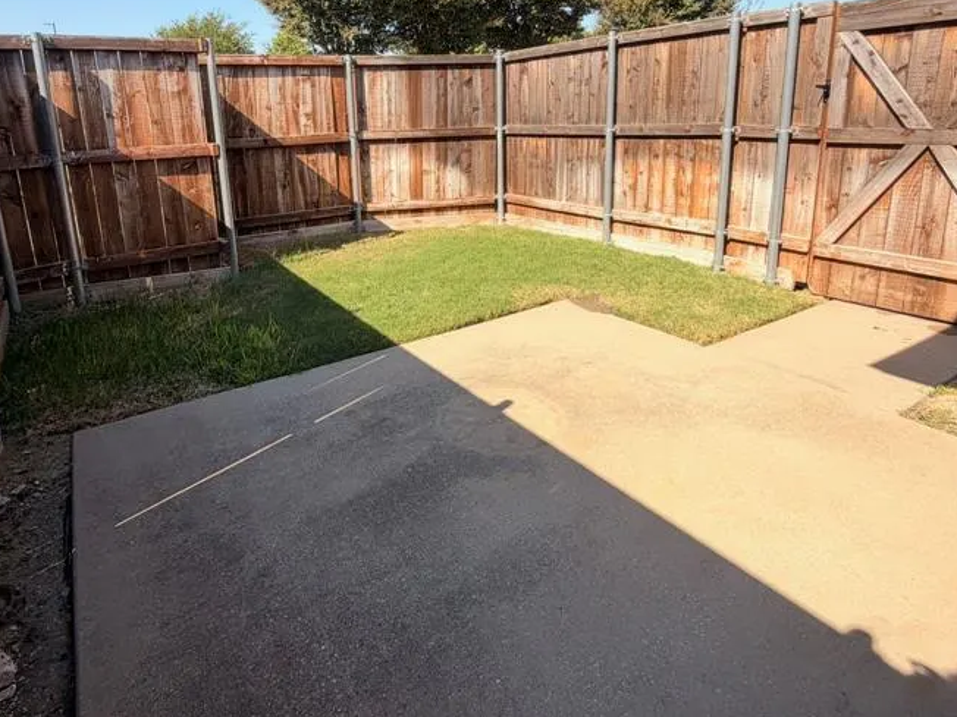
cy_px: 242
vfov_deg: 59.7
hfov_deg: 76.2
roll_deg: +1.9
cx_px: 430
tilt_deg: -11.1
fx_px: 608
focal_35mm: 22
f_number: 2.2
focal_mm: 2.22
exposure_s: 1/770
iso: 32
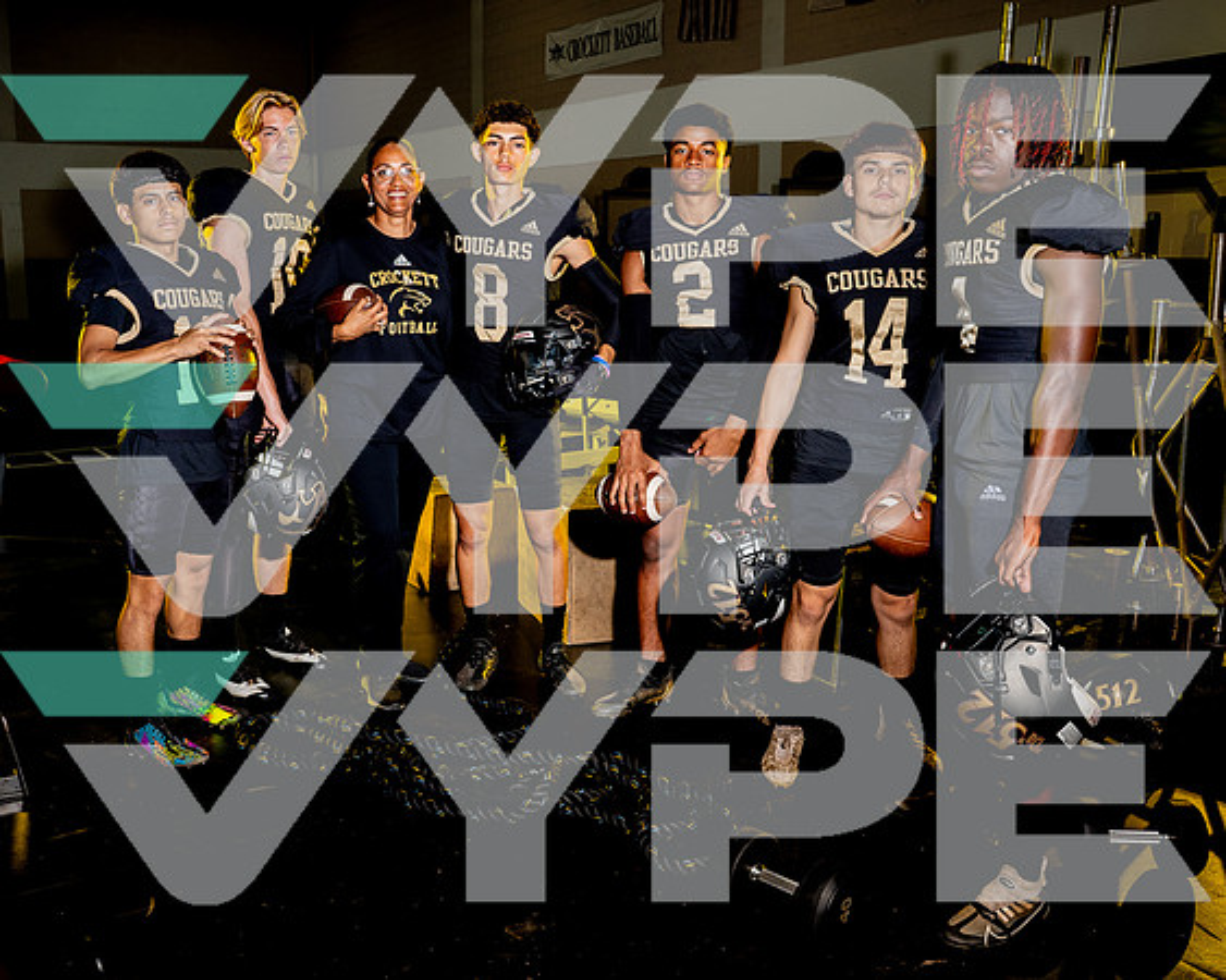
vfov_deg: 44.5
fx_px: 1196
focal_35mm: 33
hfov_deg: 54.0
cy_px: 502
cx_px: 516
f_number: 8
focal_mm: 28
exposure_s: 1/250
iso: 640
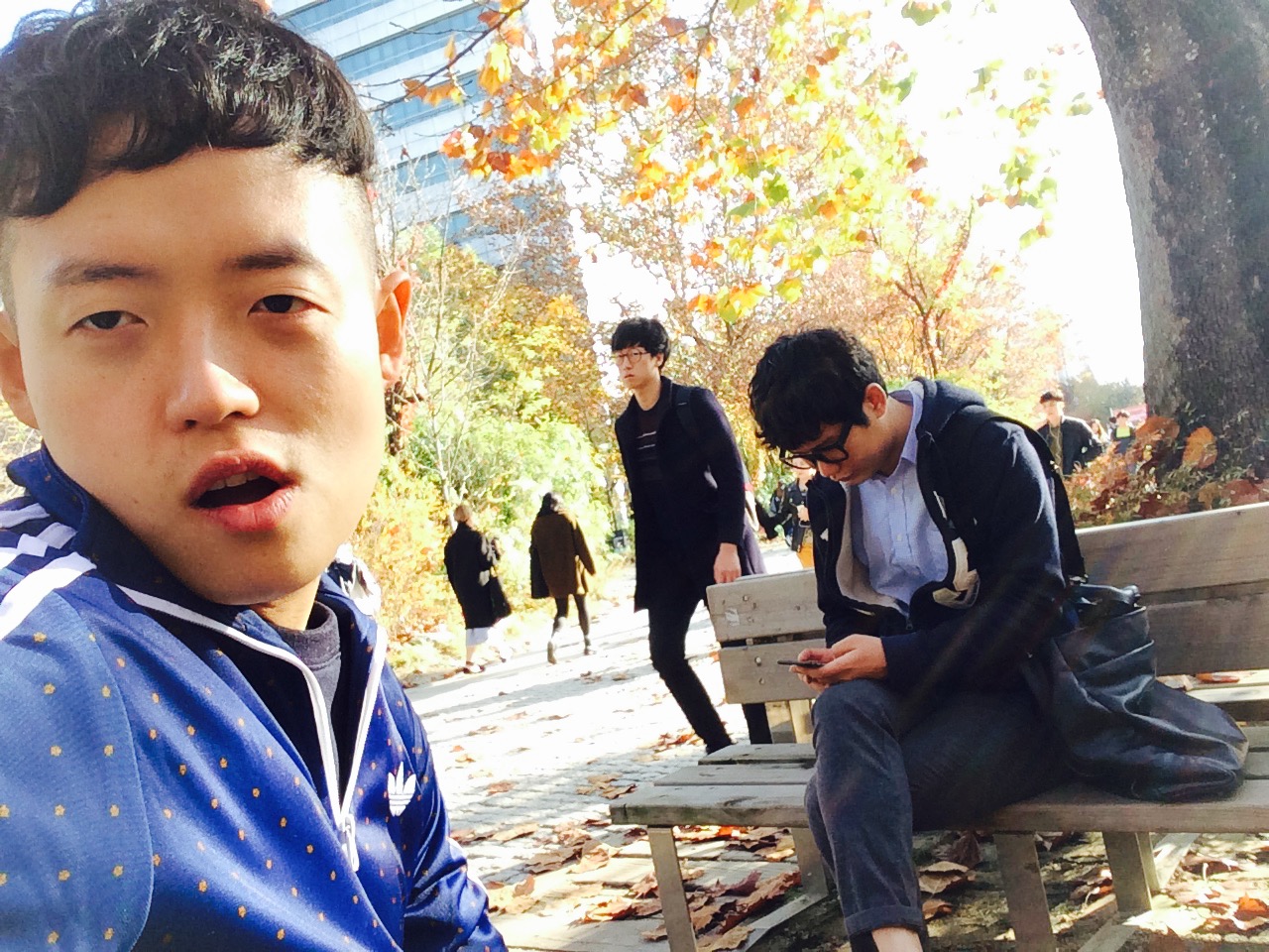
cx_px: 634
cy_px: 476
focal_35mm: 31
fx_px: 1136
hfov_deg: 58.4
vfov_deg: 45.4
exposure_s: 1/169
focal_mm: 2.15
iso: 50
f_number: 2.4
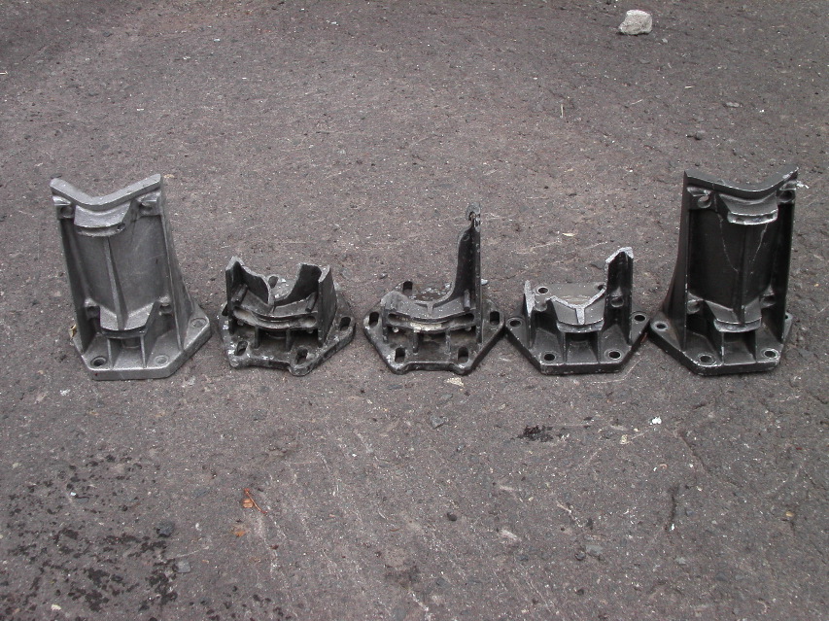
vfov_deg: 37.7
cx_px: 414
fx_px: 910
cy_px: 310
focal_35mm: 38
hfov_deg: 49.0
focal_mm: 7.8
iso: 100
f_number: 4.5
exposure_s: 1/90
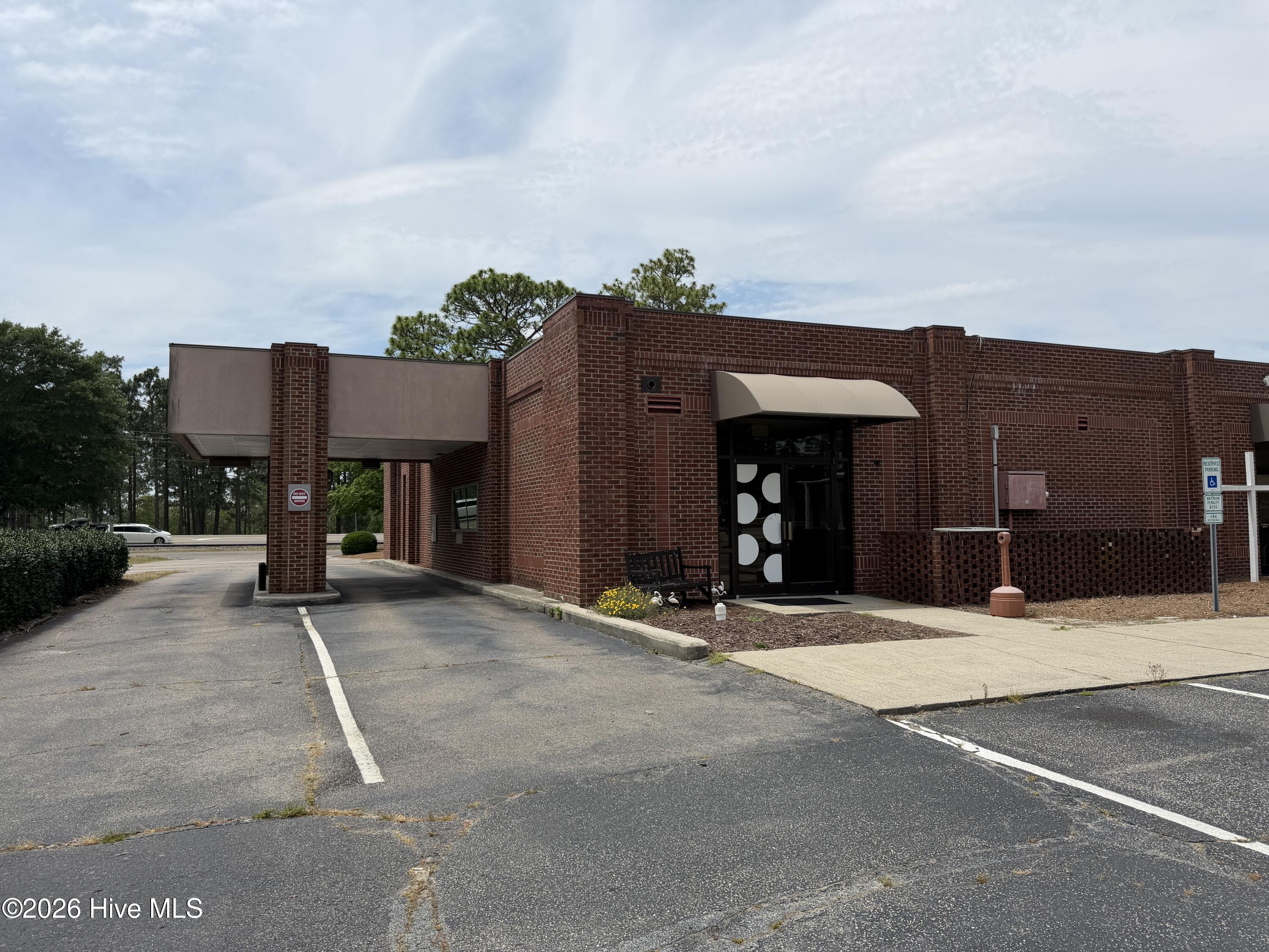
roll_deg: +1.1
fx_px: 880
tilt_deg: +3.2
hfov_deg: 71.6
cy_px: 476
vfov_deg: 56.8
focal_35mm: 24
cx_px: 634
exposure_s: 1/7353
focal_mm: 6.76
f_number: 1.78
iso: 80
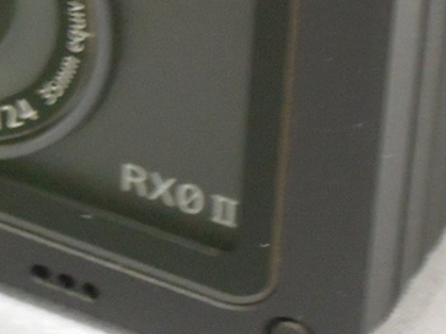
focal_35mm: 274
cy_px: -152
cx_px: 74
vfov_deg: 5.4
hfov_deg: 7.2
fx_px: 3529
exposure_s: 1/10
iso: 800
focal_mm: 12.5
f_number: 5
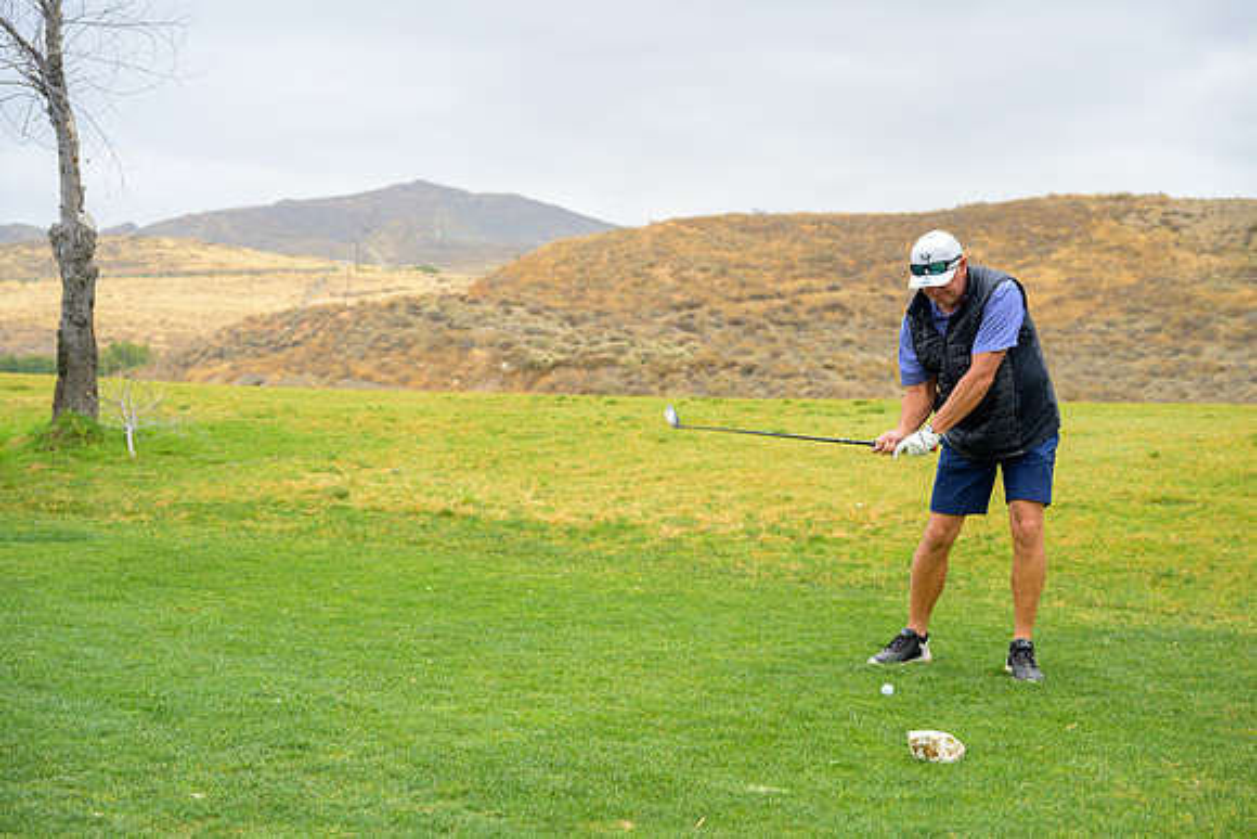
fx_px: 2060
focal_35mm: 59
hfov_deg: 33.9
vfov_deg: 23.0
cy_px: 420
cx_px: 628
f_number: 4
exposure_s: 1/2500
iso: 800
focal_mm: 59
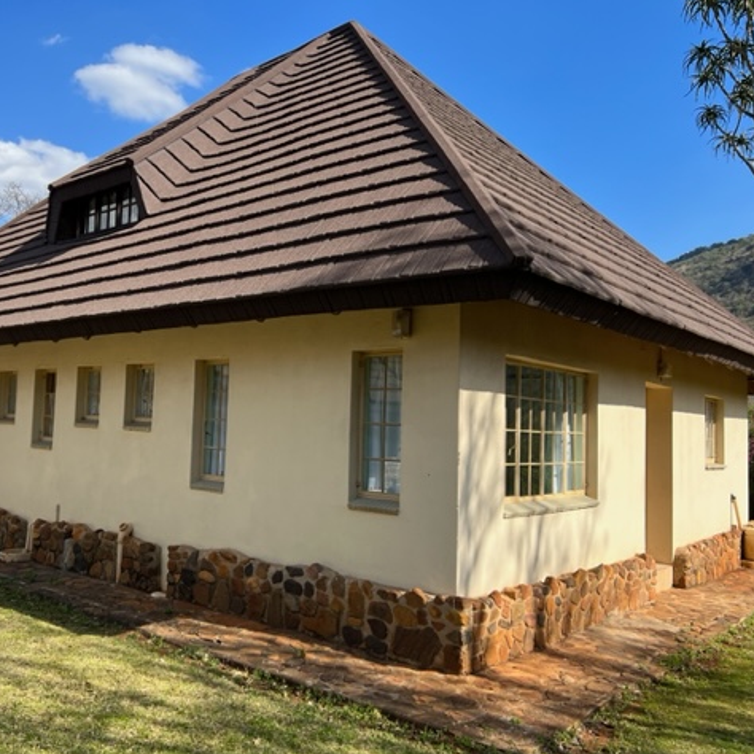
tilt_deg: +3.2
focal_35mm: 31
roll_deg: -2.9
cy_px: 380
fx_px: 764
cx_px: 293
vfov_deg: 52.5
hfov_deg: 52.1
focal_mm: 5.7
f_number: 1.5
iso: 50
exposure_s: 1/2083
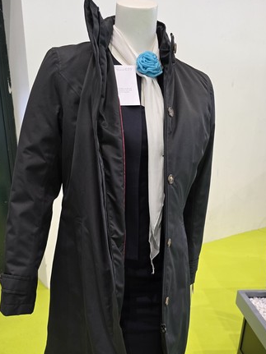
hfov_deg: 44.1
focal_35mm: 32
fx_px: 328
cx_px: 127
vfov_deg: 55.6
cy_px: 238
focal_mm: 6.3
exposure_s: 1/100
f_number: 1.7
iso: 250
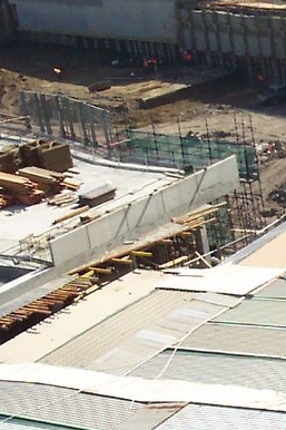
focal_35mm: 136
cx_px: 434
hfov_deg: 9.8
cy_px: 338
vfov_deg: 15.0
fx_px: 1622
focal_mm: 7.5
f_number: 9.5
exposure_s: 1/180
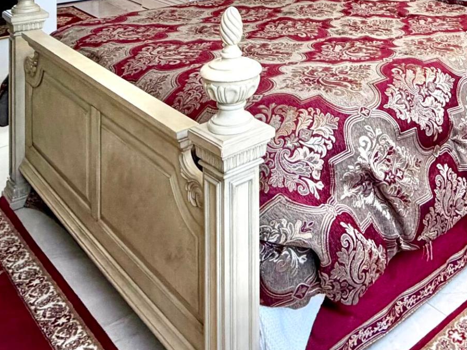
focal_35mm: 45
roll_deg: +0.2
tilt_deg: -1.1
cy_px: -119
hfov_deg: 40.4
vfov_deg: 26.6
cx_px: 374
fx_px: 607
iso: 125
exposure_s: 1/120
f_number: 2.2
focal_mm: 2.22
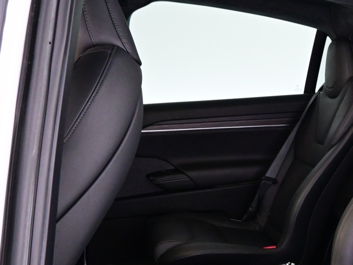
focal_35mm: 53
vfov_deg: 27.4
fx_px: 541
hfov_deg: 32.7
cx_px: 366
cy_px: 176
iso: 3200
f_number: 3.5
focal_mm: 16
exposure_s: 1/25
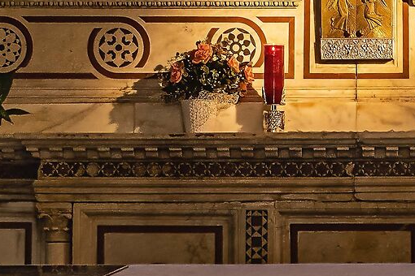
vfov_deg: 11.7
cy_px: -102
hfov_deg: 18.1
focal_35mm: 113
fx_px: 1303
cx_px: 269
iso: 8000
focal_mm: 24
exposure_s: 1/60
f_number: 7.1
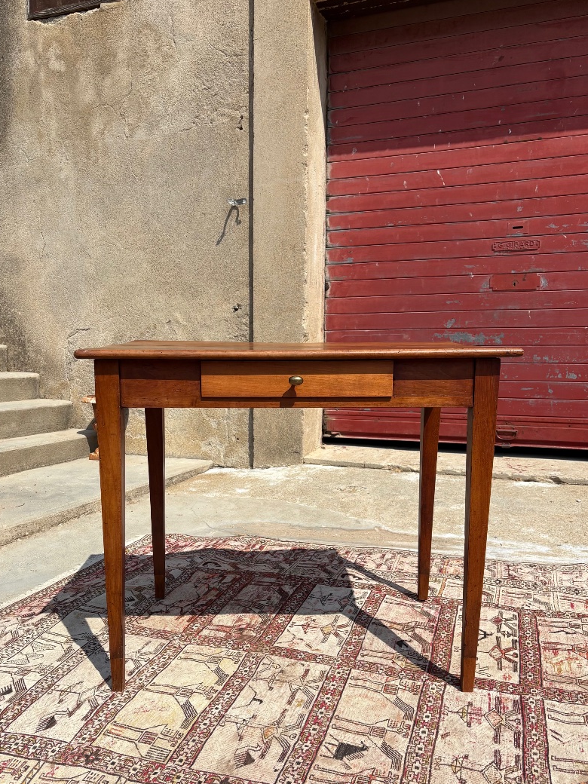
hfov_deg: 46.8
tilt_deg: -6.7
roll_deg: -0.9
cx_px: 284
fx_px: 679
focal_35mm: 30
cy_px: 433
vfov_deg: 59.8
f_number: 1.6
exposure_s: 1/4950
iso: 50
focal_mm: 5.96
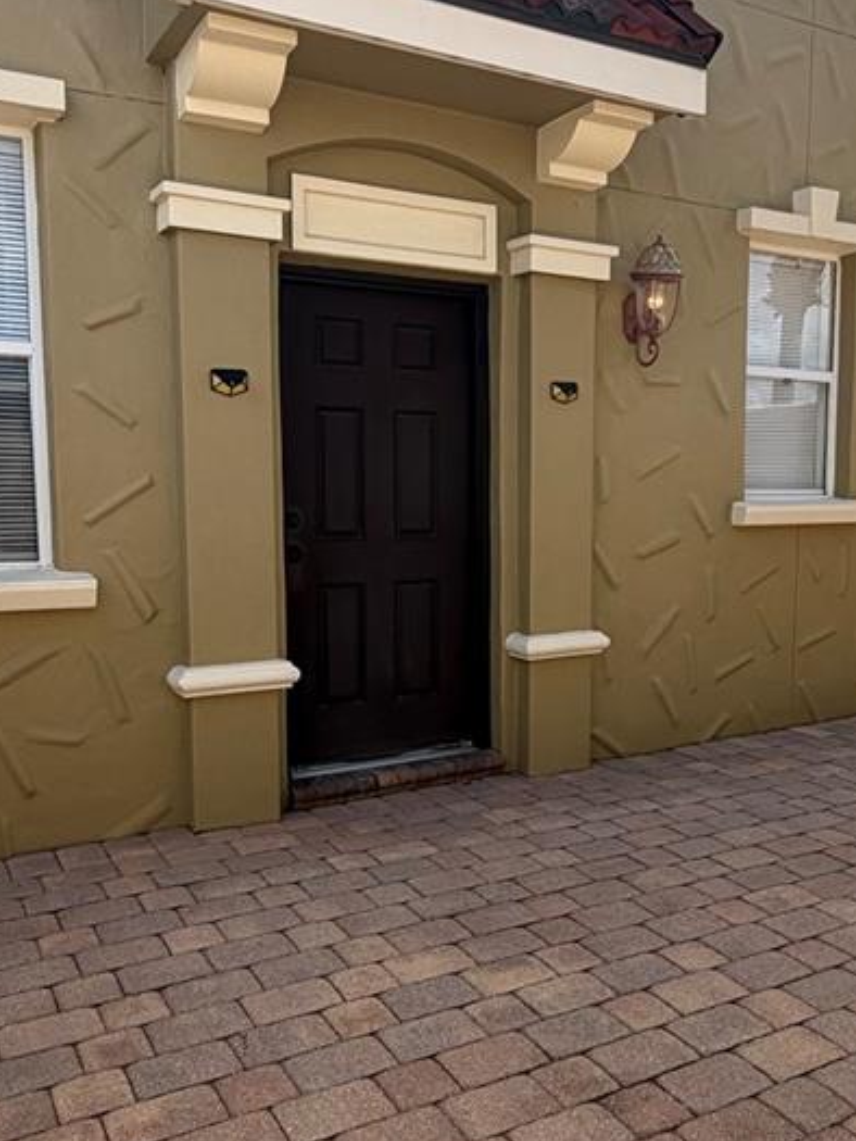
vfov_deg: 56.8
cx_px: 476
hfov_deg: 44.1
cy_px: 591
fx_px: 1055
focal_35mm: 32
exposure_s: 1/734
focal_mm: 2.22
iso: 40
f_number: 2.2
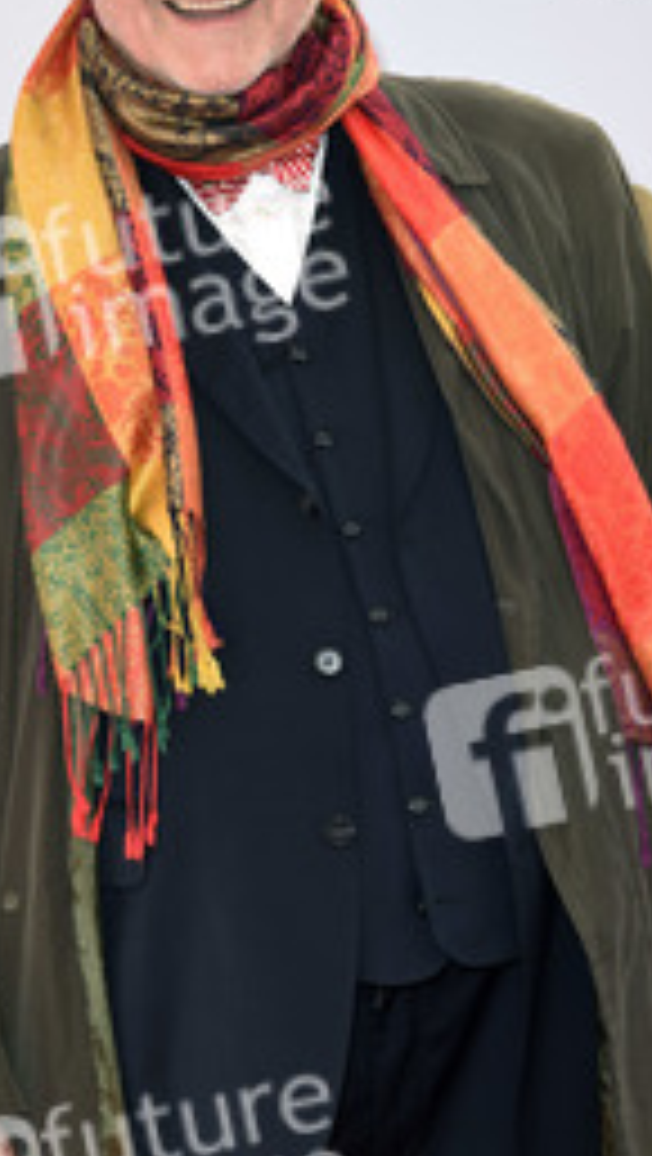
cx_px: 247
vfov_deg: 12.6
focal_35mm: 171
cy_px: 508
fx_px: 5244
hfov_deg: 7.1
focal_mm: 105
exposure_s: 1/250
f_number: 5.6
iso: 400
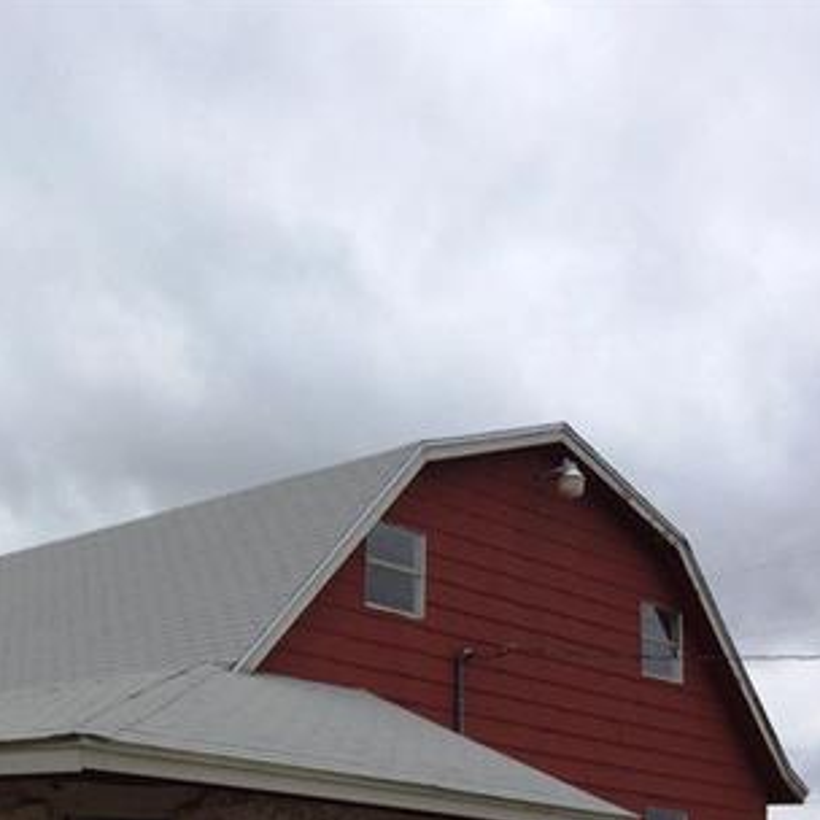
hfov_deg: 30.8
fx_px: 1447
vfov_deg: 31.0
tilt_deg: +10.8
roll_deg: -2.3
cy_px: 637
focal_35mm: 54
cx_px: 162
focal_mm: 4.15
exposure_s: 1/1325
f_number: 2.2
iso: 32
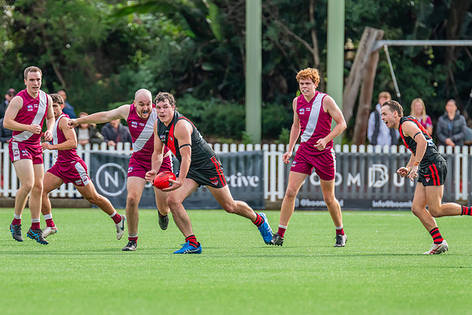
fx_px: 7173
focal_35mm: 547
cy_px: 175
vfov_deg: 2.5
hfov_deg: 3.8
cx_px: 169
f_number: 5.6
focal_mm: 420
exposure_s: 1/1250
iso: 800
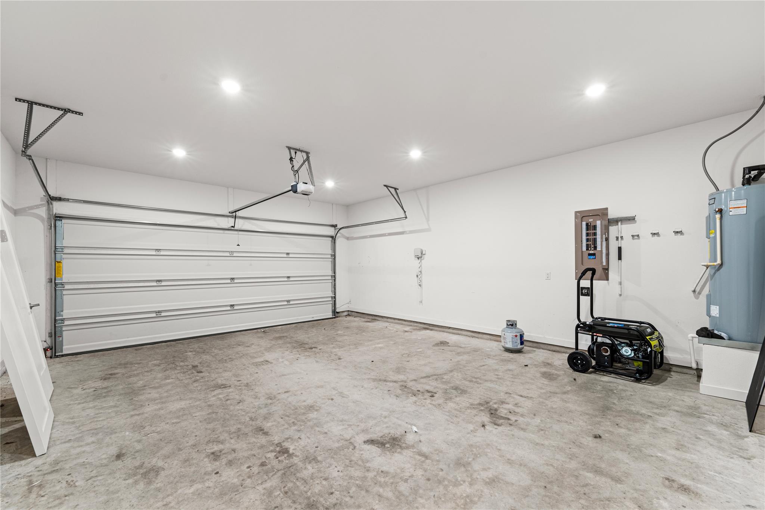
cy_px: 255
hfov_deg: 104.3
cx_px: 382
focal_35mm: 14
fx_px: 297
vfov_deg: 81.2
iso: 400
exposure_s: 1/1.67
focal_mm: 14
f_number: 8
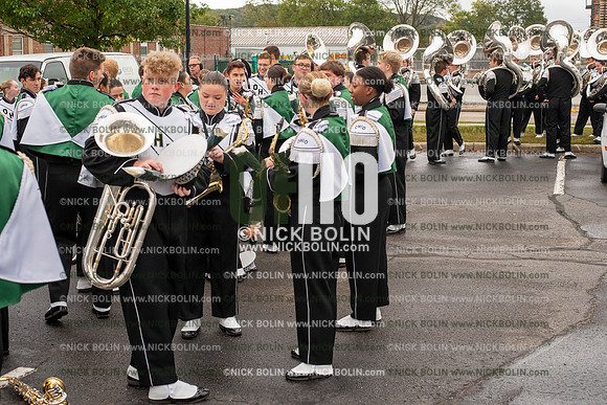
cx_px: 304
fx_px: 843
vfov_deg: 27.0
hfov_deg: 39.6
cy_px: 202
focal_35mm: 50
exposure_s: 1/160
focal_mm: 50
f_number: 8
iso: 1000
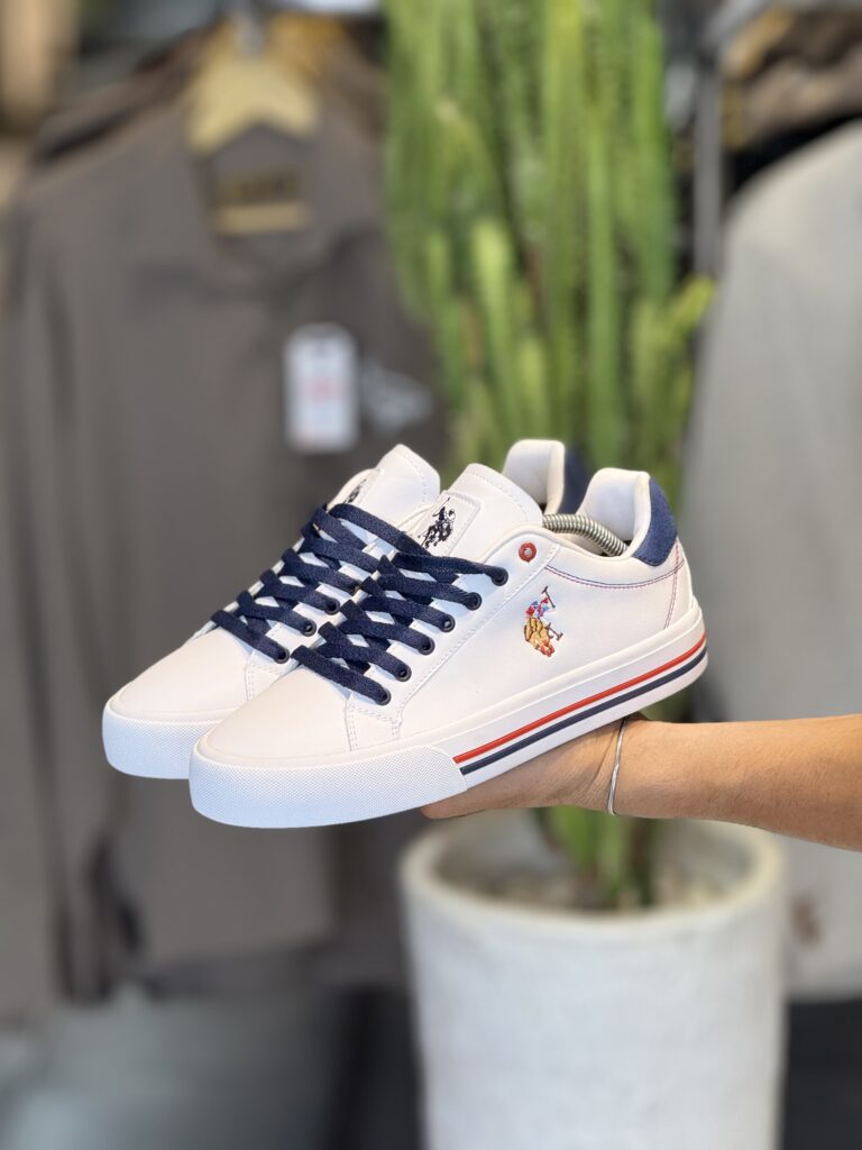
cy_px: 575
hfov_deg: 12.3
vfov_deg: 16.4
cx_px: 431
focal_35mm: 120
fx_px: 3984
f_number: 2.8
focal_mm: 15.66
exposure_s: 1/100
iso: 64
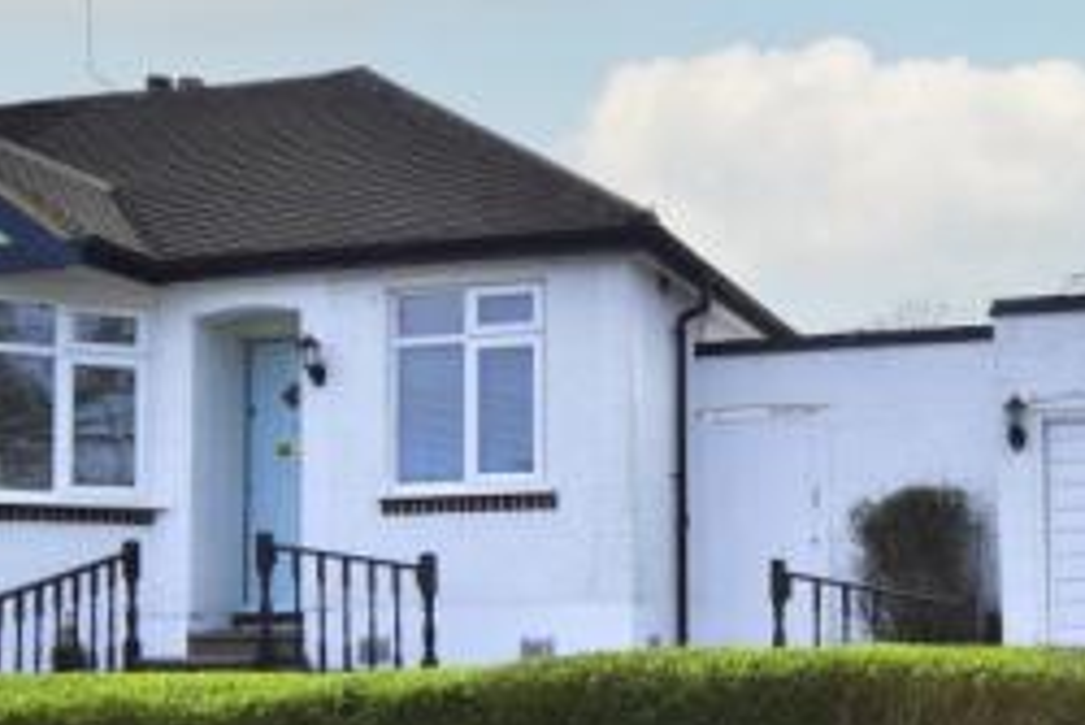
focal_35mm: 55
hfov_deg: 35.9
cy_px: 449
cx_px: 723
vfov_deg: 24.6
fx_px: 1659
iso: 640
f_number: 8
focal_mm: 14
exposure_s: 1/500
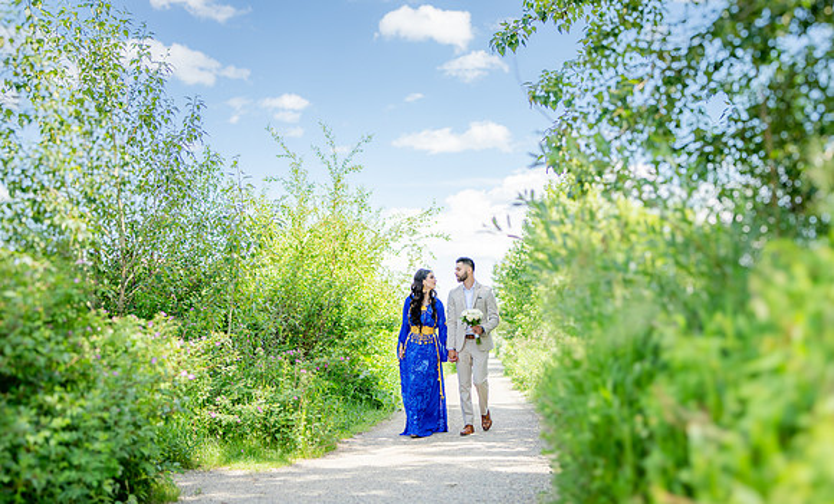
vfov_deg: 30.8
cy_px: 305
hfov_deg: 49.0
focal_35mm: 40
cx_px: 466
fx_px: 912
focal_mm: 35
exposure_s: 1/3200
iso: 125
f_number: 1.2
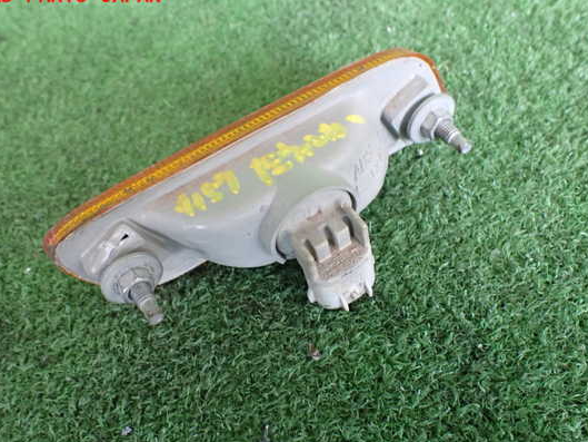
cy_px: 232
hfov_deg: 53.9
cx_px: 292
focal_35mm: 34
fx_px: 578
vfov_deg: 41.8
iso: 800
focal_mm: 5.4
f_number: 2.3
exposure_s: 1/60
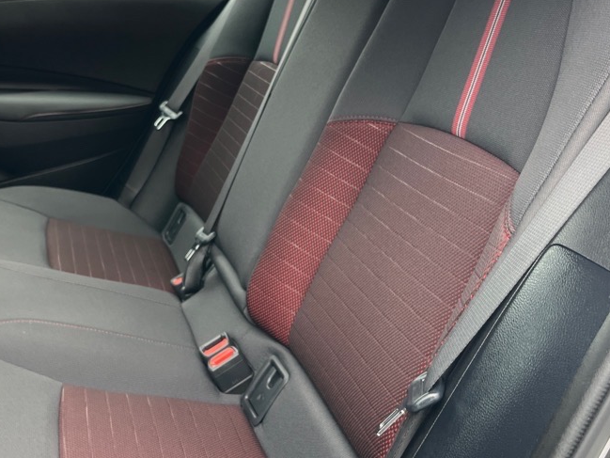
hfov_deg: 45.6
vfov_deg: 35.1
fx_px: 723
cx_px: 260
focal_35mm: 41
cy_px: 202
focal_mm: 5.1
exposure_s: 1/163
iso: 64
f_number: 1.6
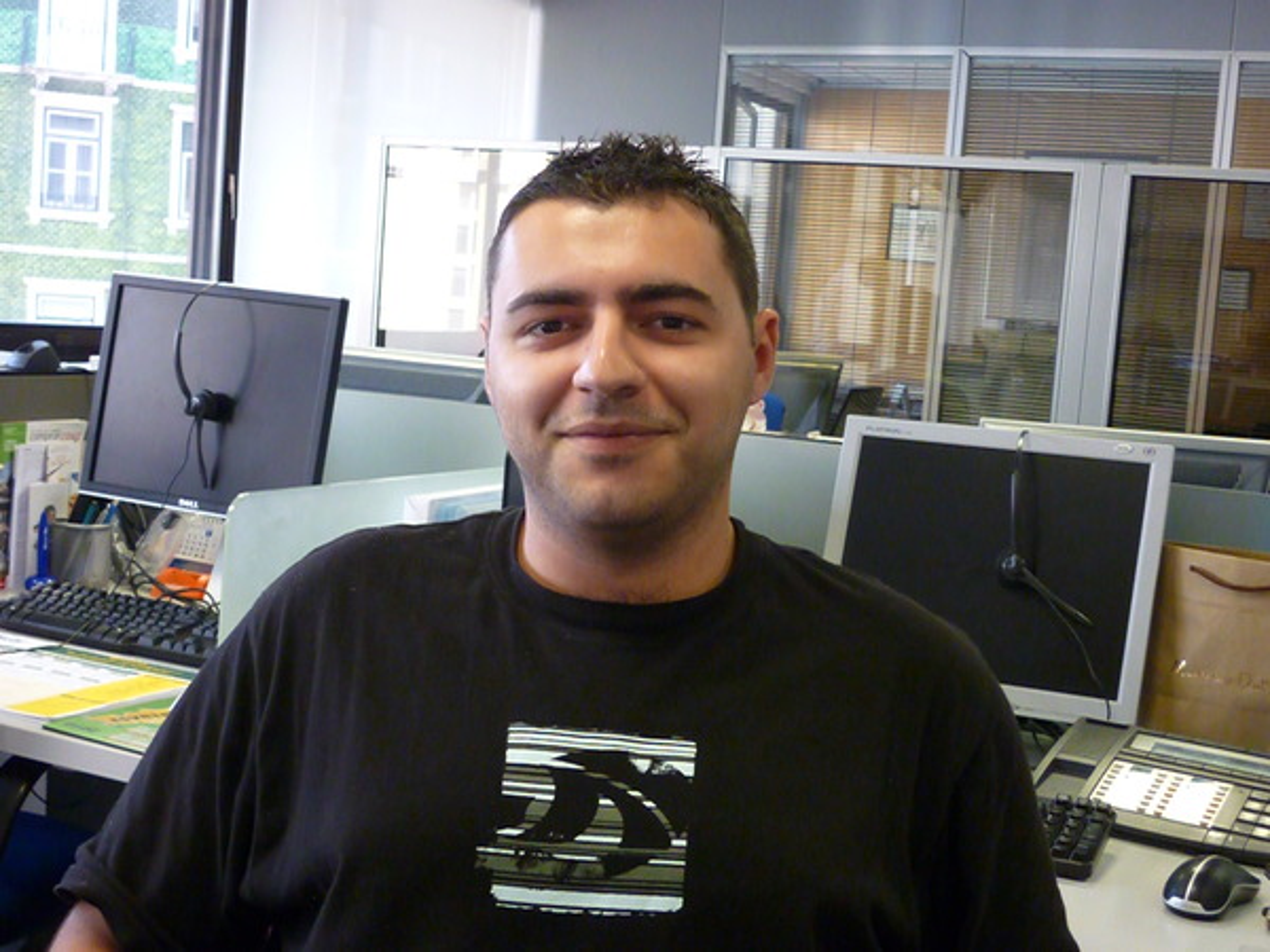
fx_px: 1761
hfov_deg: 39.7
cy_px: 476
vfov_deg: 30.3
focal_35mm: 48
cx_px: 635
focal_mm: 8
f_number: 3.2
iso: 800
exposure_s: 1/80
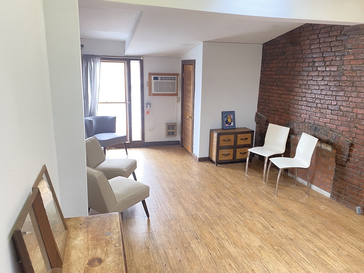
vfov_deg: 53.1
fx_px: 273
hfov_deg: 67.3
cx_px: 182
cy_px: 136
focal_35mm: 26
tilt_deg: -12.1
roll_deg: -1.3
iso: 250
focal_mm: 4.25
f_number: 1.8
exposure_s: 1/60
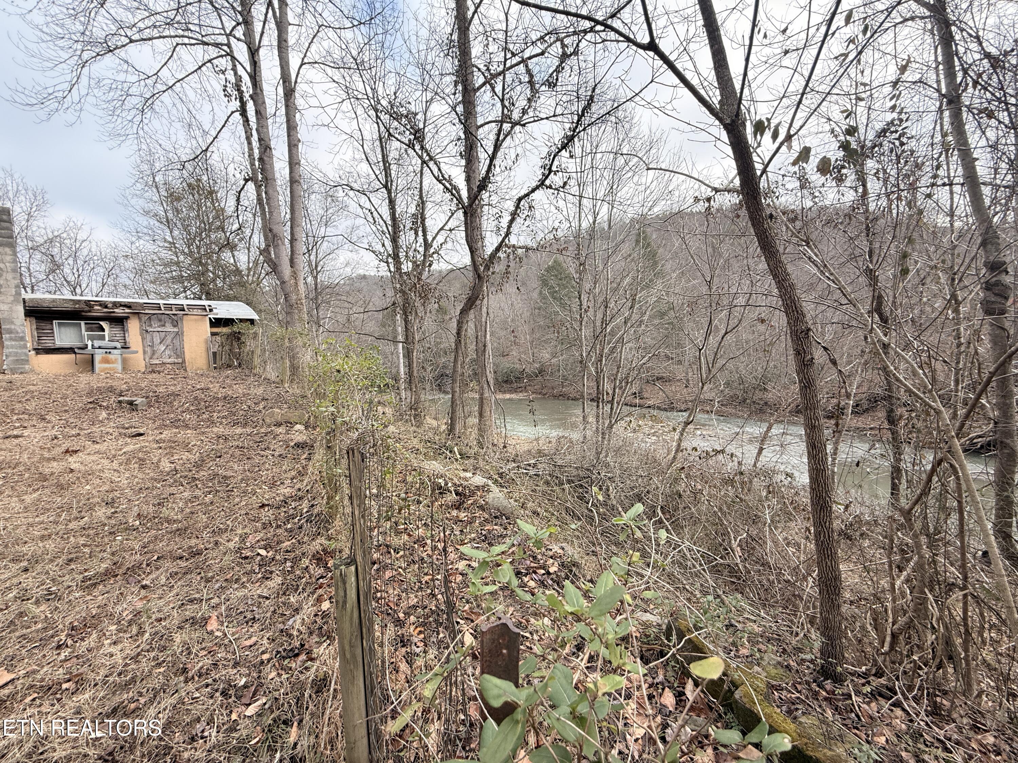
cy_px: 382
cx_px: 509
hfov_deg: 102.1
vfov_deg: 85.7
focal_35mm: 14
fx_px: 412
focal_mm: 2.22
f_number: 2.2
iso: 64
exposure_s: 1/442
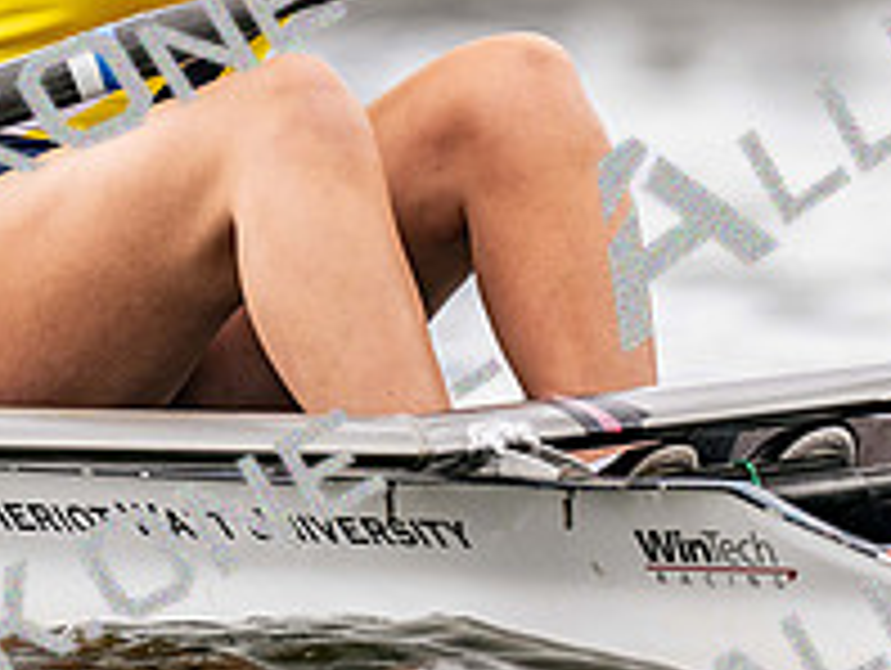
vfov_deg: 0.9
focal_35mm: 1689
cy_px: -74
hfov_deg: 1.2
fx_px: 43527
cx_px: 212
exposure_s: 1/2500
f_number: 4
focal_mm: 600
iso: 400
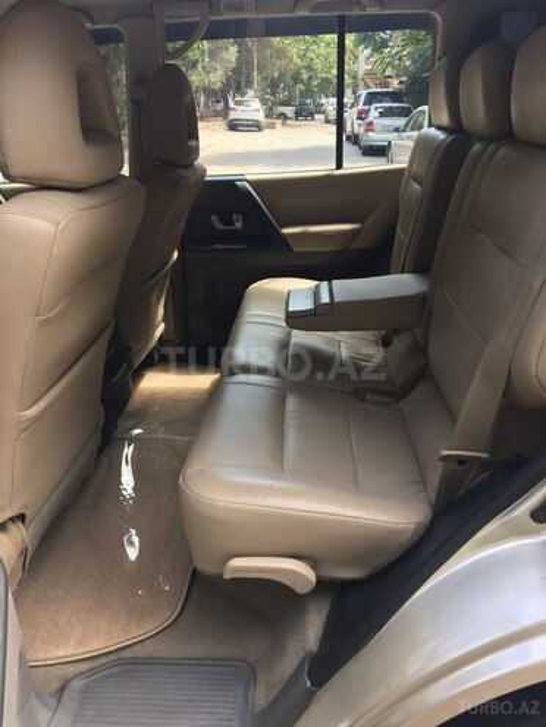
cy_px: 364
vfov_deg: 61.7
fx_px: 610
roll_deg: -0.3
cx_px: 273
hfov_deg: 48.2
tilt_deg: -23.7
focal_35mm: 29
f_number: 2.2
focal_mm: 4.15
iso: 25
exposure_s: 1/122
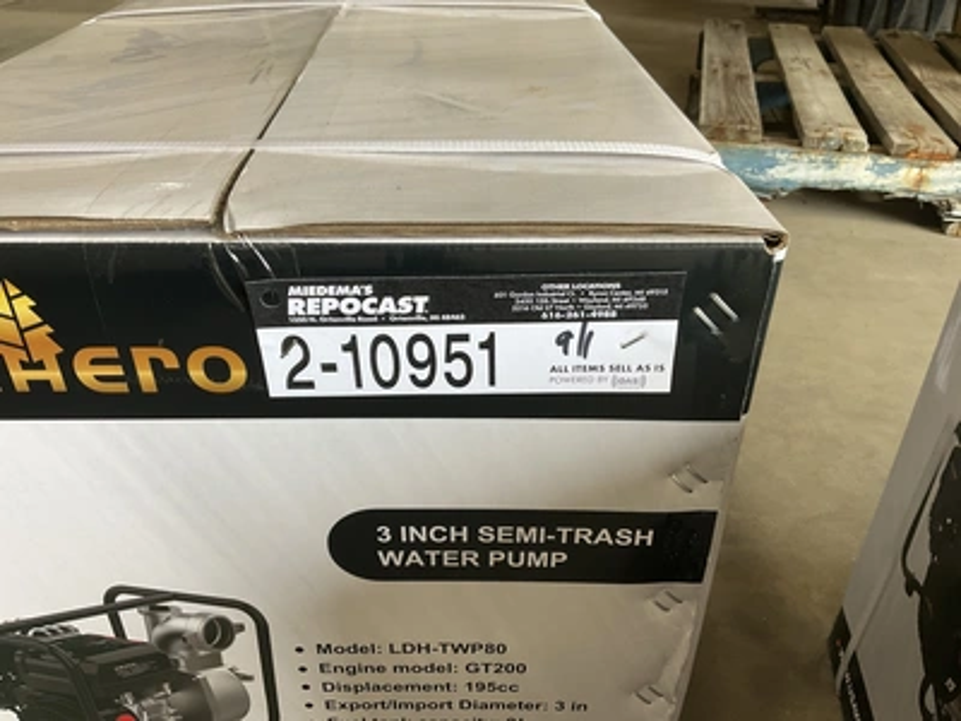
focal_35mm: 29
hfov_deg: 61.7
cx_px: 480
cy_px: 360
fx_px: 805
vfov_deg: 48.2
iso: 40
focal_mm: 3
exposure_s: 1/122
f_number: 1.8
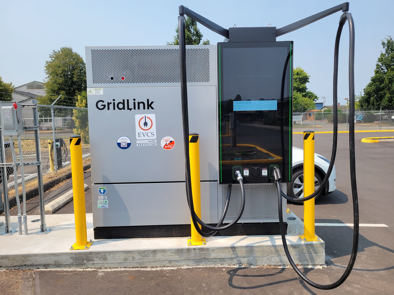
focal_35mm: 26
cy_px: 148
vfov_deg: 53.1
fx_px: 296
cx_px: 197
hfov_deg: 67.3
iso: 40
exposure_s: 1/1973
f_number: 1.8
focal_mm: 5.4
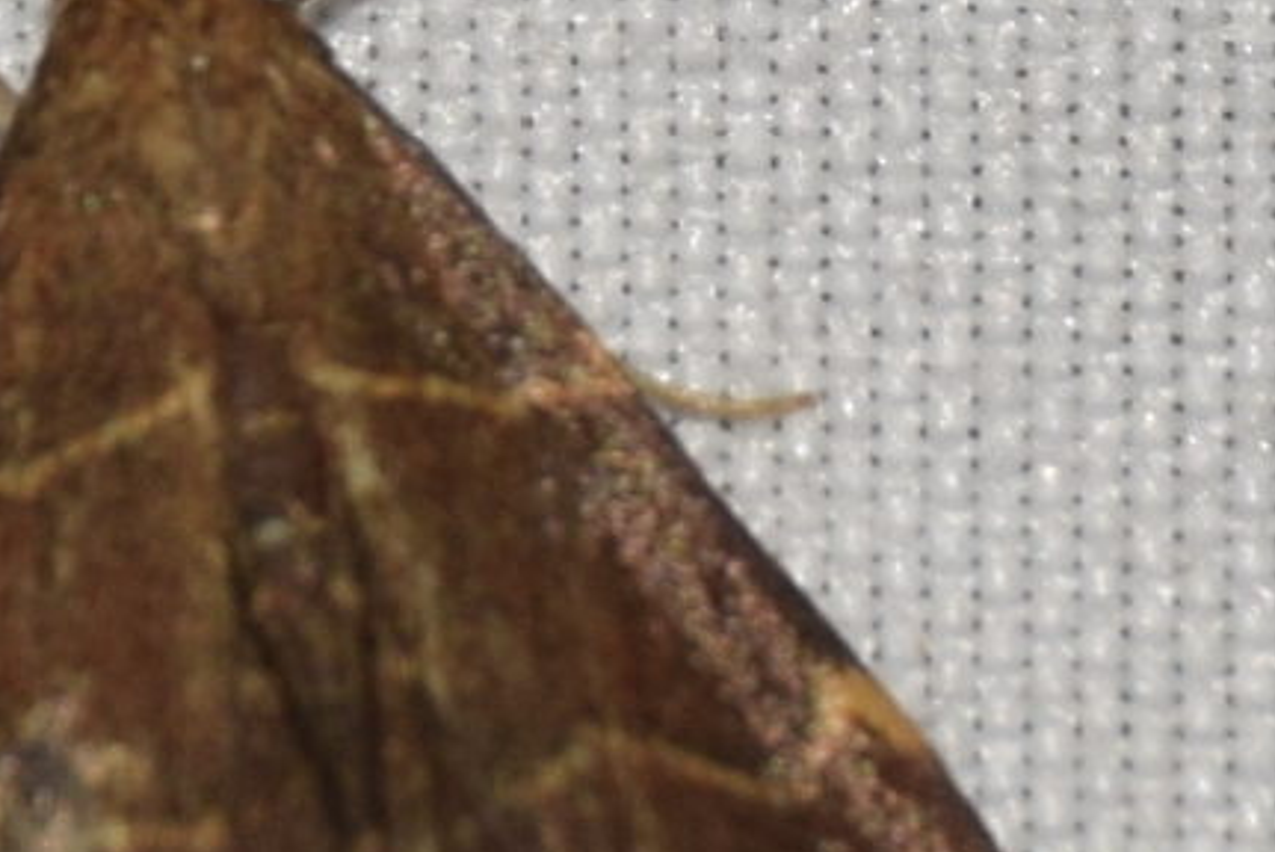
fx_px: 16515
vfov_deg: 3.0
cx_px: 300
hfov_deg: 4.4
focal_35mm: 466
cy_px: 515
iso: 100
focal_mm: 140
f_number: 13
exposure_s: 1/160
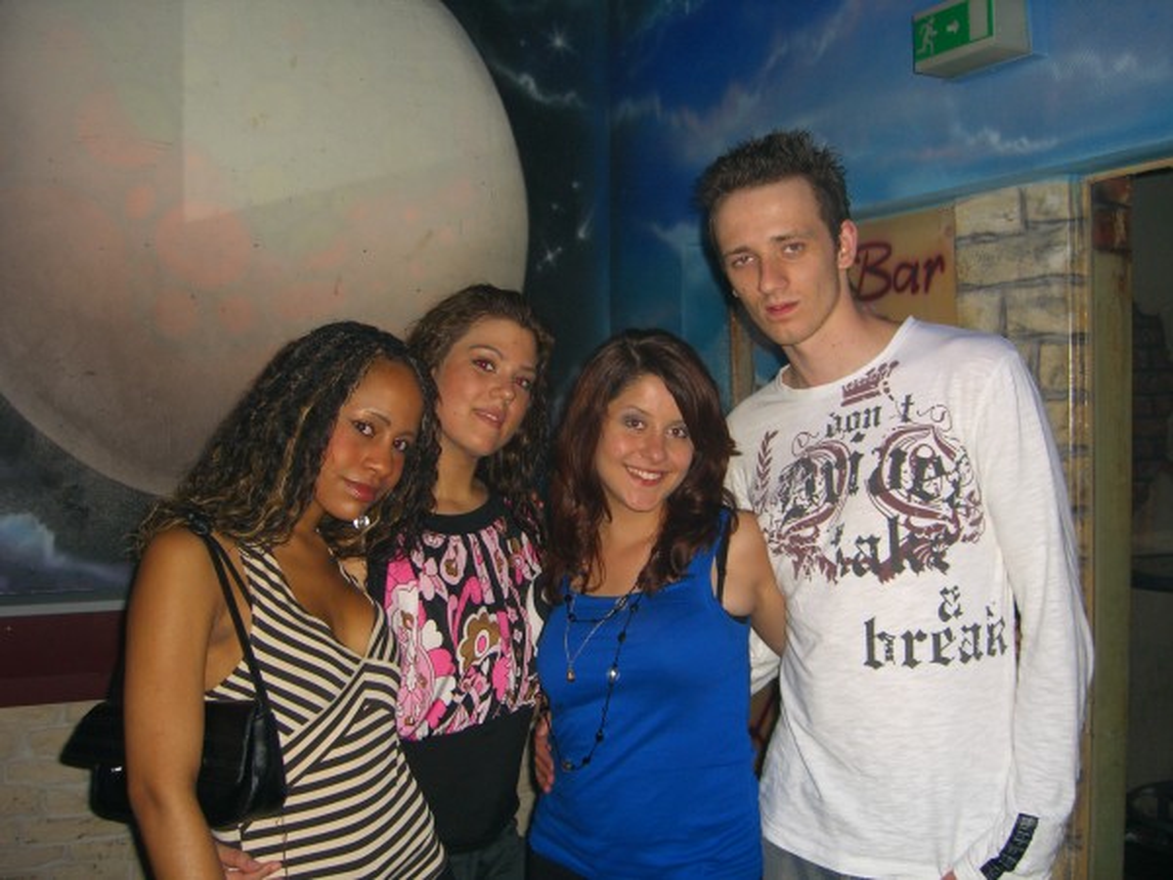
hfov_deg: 49.0
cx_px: 586
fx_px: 1288
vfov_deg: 37.7
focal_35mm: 38
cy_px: 440
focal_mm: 7.9
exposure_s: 1/60
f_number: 2.8
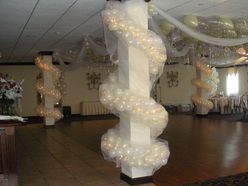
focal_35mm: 45
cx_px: 145
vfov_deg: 32.2
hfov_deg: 41.9
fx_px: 322
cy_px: 103
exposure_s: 1/63.1
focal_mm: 6.3
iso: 453
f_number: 3.5
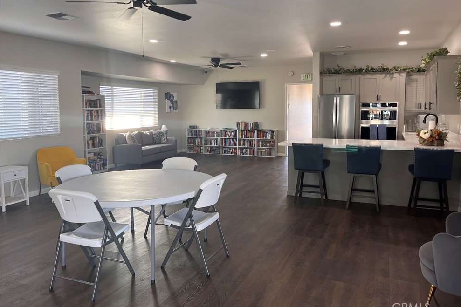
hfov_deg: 65.5
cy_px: 135
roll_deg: +1.6
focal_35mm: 28
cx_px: 237
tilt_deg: -4.8
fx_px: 358
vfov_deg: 46.3
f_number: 1.6
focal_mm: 5.1
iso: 100
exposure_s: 1/120
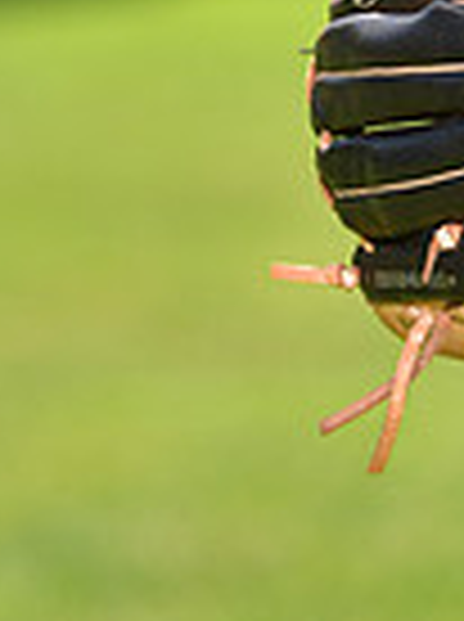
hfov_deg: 2.3
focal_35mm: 647
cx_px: 836
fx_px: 11599
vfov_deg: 3.1
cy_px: -238
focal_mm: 160
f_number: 5.6
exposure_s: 1/200
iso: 80
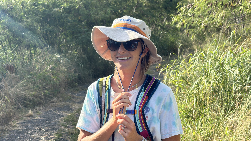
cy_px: 89
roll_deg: -2.1
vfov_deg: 22.6
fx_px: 353
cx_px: 126
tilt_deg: -6.3
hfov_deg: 39.2
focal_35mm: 53
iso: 80
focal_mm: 6.86
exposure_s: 1/1497
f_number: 1.78
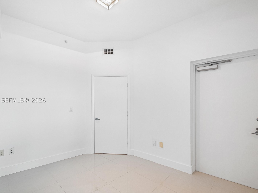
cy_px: 100
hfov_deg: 94.2
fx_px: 119
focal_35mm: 16
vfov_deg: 78.1
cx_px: 116
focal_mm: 7
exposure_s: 1/20
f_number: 7.1
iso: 400
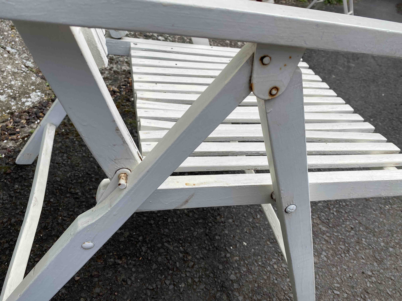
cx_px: 201
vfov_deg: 53.1
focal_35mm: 26
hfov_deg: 67.3
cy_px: 150
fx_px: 302
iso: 32
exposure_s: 1/1898
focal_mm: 4.25
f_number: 1.8
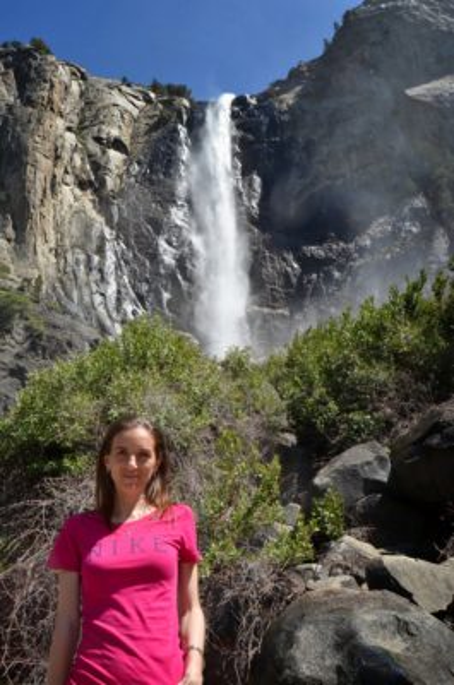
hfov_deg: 47.7
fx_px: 513
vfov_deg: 67.5
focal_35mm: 27
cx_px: 227
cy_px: 342
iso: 400
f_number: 11
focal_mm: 18
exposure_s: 1/500
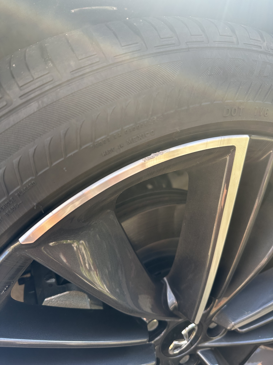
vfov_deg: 71.6
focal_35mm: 24
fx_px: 252
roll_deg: +17.6
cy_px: 182
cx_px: 136
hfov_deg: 56.8
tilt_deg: -28.2
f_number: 1.78
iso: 64
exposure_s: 1/240
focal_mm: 6.86
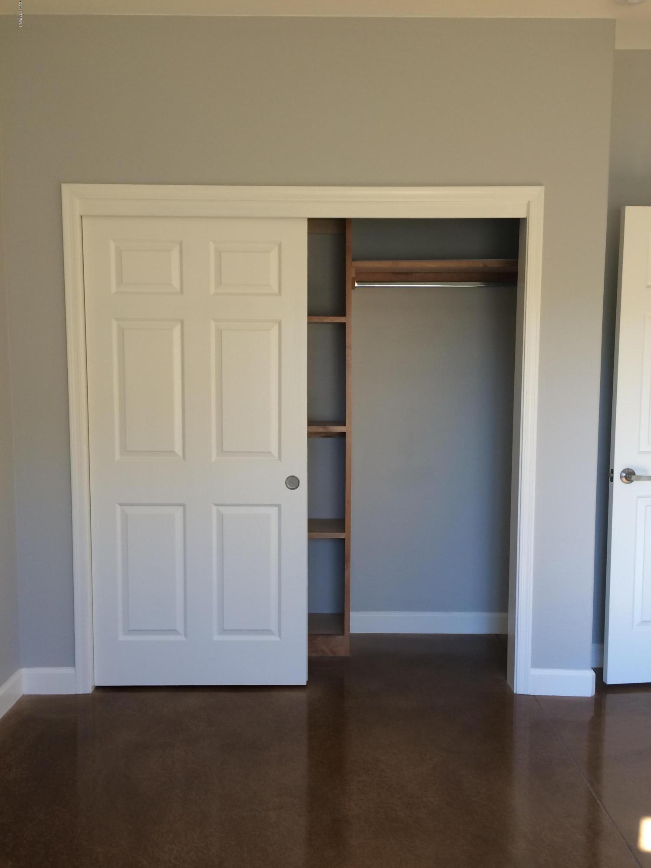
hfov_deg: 48.2
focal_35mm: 29
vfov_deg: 61.7
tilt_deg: -5.7
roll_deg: +2.2
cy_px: 434
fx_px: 727
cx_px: 326
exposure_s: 1/40
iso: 32
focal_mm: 4.15
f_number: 2.2
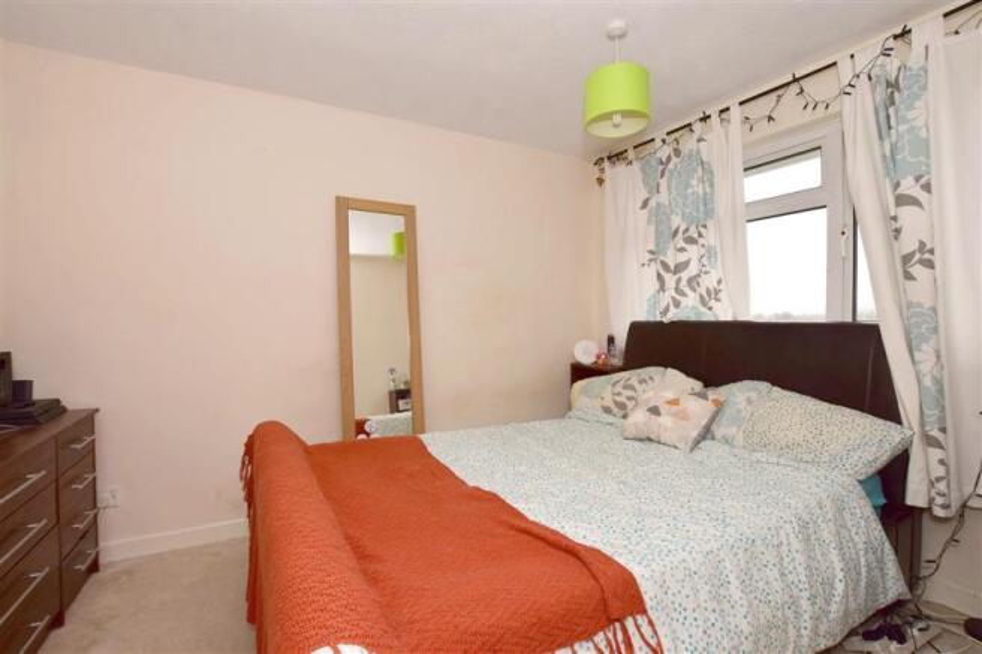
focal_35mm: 15
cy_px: 327
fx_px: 409
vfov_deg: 77.3
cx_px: 491
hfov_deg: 100.4
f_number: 11
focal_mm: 10
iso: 400
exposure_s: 1/200
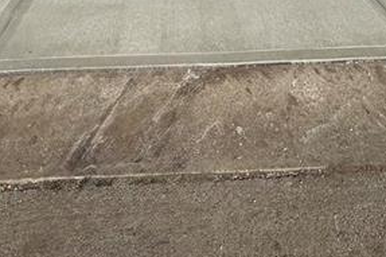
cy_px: -207
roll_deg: +2.1
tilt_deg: +1.4
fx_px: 418
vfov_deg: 21.6
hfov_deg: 49.6
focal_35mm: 39
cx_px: 191
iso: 50
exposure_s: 1/6173
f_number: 2.2
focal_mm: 2.22
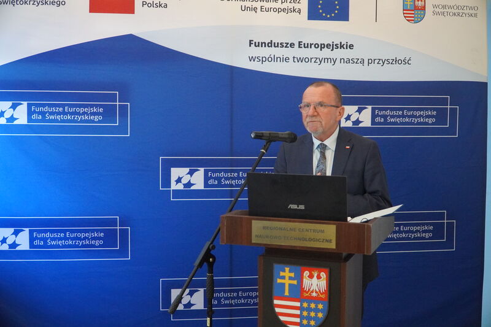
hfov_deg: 43.6
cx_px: 246
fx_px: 614
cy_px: 164
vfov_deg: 29.9
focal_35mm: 45
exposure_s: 1/160
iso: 5000
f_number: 4
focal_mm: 30
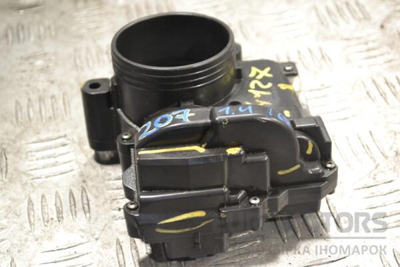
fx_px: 800
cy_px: 134
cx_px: 200
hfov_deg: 28.1
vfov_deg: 18.9
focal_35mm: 72
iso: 3200
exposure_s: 1/160
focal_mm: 48
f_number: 6.3
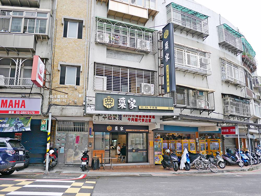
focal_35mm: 28
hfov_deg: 63.4
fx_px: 211
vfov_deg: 49.8
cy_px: 98
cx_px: 130
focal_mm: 14
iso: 200
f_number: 2.5
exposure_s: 1/500
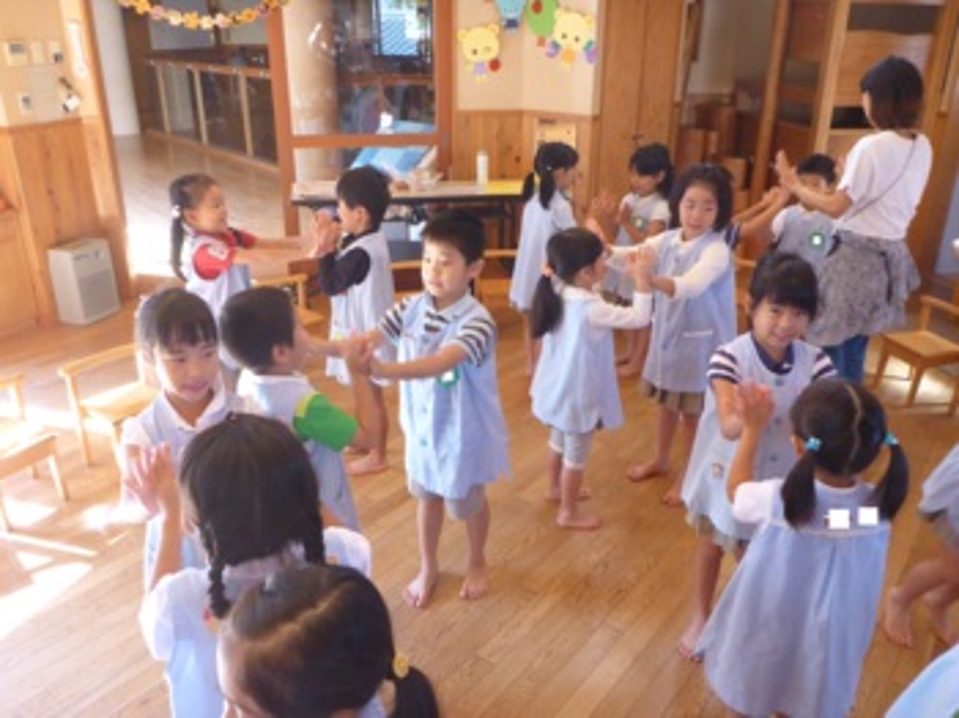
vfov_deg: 49.7
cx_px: 480
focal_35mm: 28
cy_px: 359
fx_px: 775
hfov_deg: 63.5
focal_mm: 4.9
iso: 400
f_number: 3.3
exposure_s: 1/80
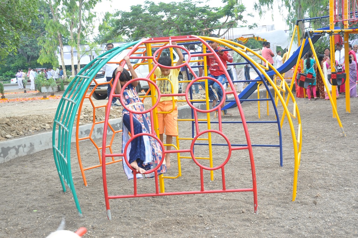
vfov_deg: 25.7
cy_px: 119
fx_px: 521
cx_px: 179
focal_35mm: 52
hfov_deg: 37.9
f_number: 6.3
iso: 200
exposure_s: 1/100
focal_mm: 35
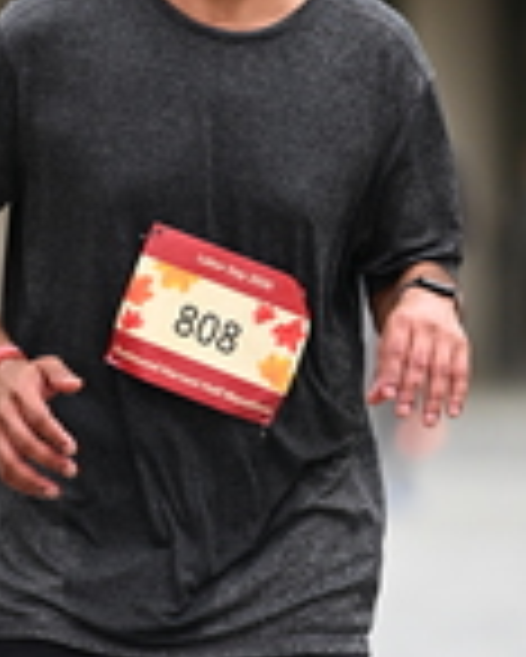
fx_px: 13374
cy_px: 126
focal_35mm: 688
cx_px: 187
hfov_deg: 2.3
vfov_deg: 2.8
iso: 640
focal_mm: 195
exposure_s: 1/2000
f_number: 2.8
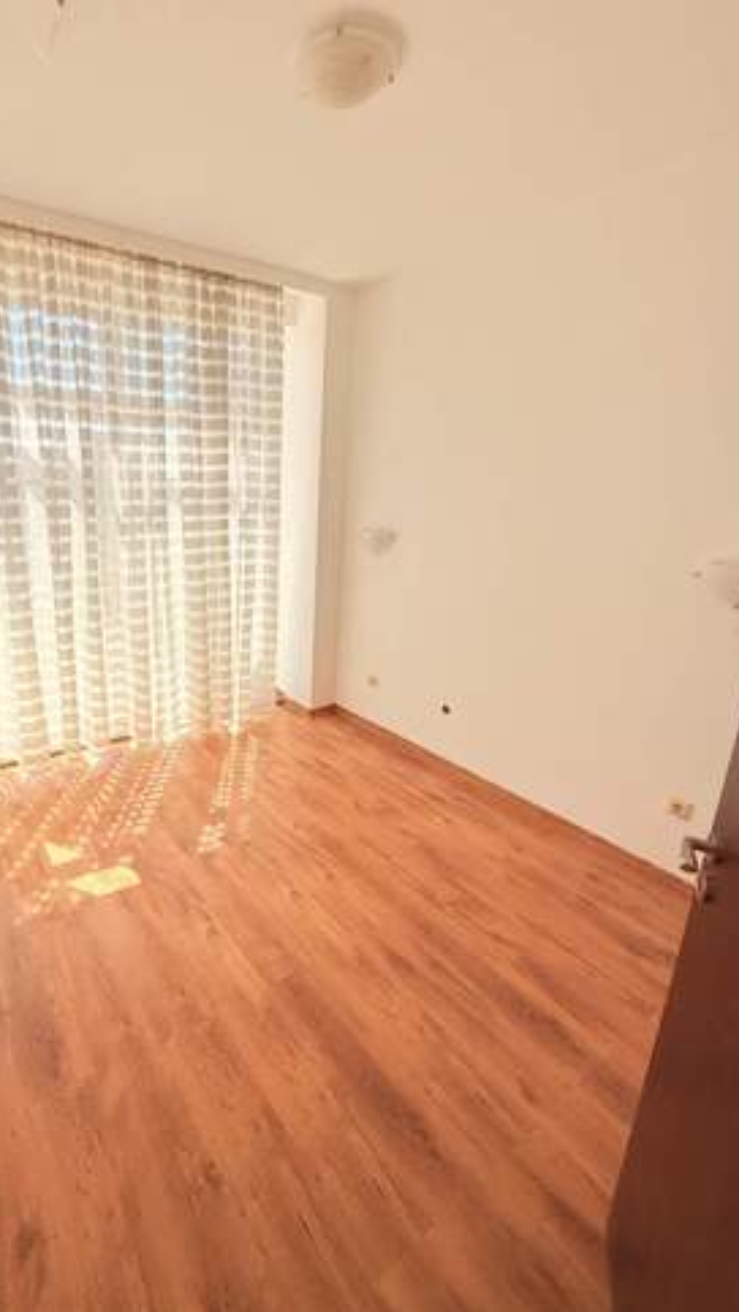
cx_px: 245
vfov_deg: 99.3
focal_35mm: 16
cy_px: 645
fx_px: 557
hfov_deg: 65.3
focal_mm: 2.22
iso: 50
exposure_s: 1/1211
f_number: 2.2
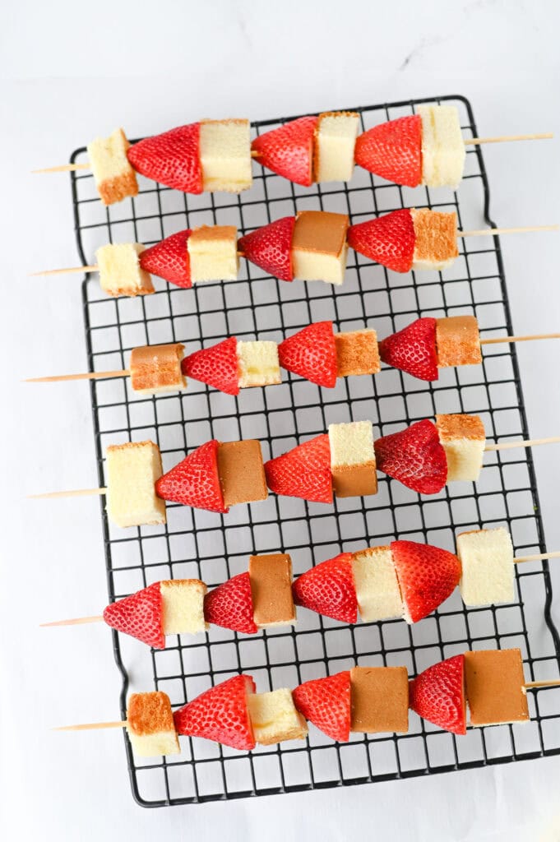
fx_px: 1169
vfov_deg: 39.6
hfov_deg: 26.9
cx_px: 280
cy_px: 421
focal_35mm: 50
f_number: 4
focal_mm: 50
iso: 220
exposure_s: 1/125
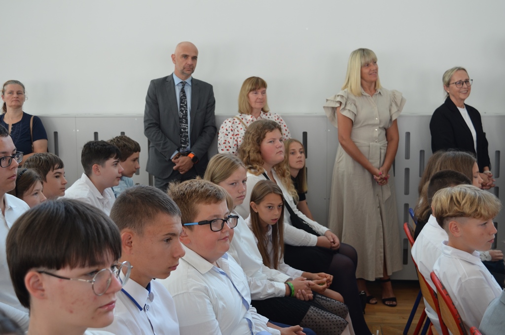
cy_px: 168
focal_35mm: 46
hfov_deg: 42.4
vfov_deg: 28.8
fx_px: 651
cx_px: 252
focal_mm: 31
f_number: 5.6
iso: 400
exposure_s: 1/125
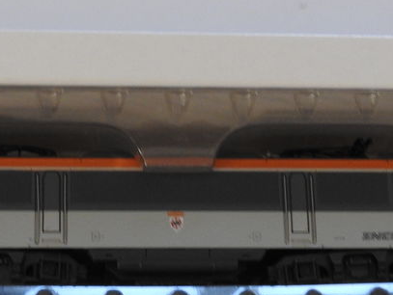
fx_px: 1534
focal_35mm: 135
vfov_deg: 11.0
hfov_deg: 14.6
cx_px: 182
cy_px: 221
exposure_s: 1/13
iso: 400
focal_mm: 9.9
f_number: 4.5
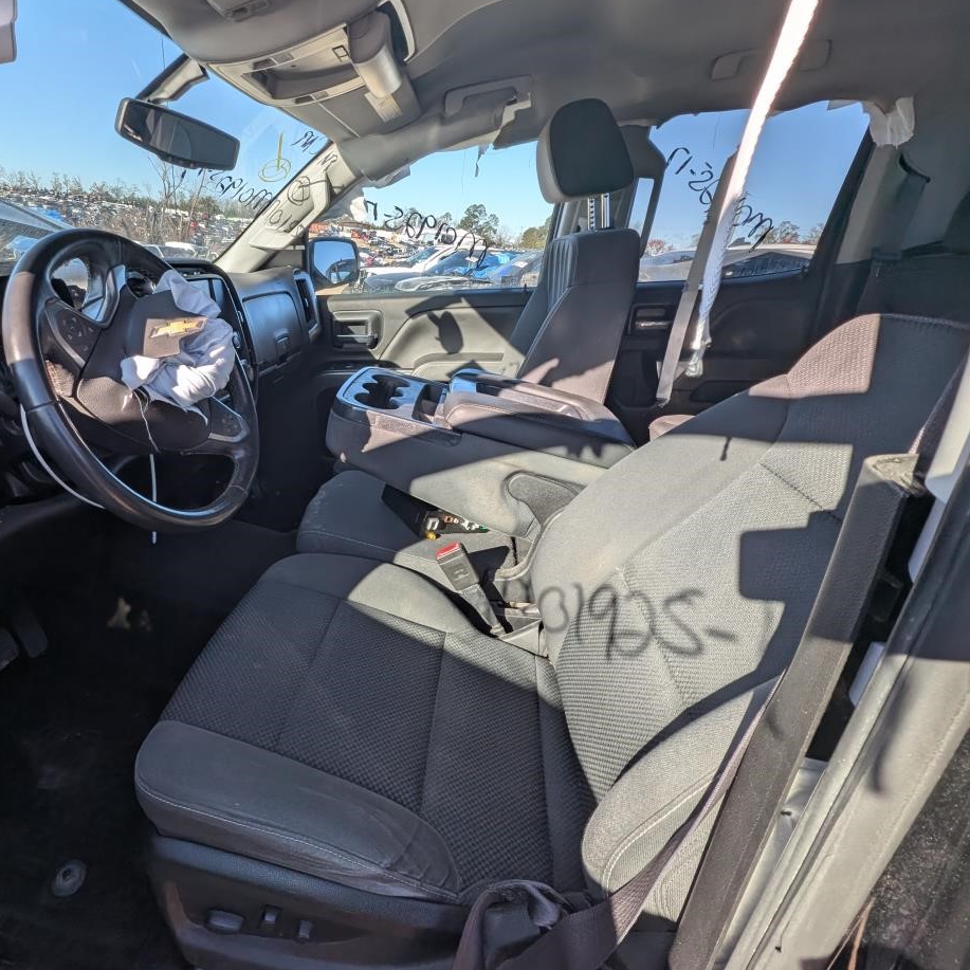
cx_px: 340
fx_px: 507
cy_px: 480
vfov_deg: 87.4
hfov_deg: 85.0
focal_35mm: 16
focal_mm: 1.95
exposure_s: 1/490
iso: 42
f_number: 2.2
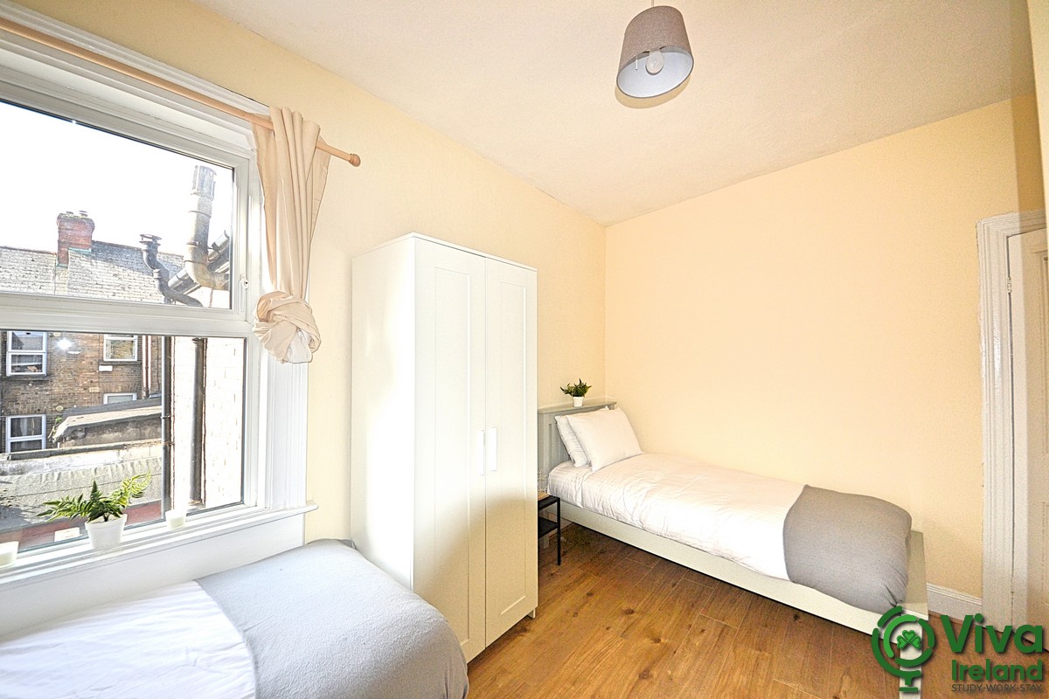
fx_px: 350
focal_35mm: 12
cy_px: 350
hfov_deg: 112.6
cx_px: 524
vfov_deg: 90.0
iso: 140
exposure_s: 1/125
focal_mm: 8
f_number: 4.5
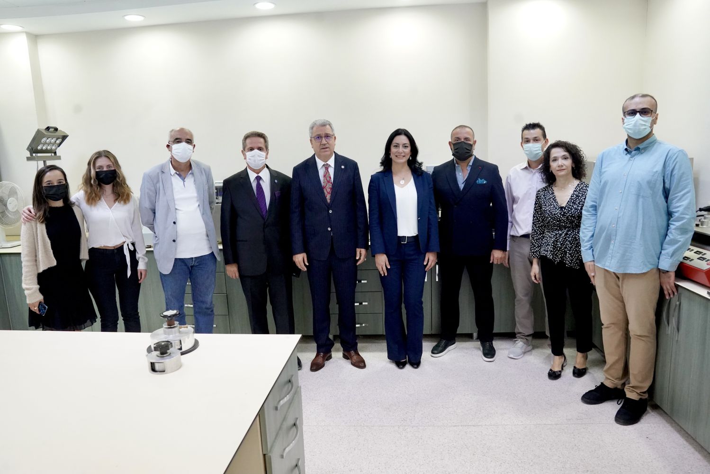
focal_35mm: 24
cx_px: 355
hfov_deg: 73.7
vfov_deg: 53.2
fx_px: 473
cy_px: 237
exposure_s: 1/200
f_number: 5.6
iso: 8000
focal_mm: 24
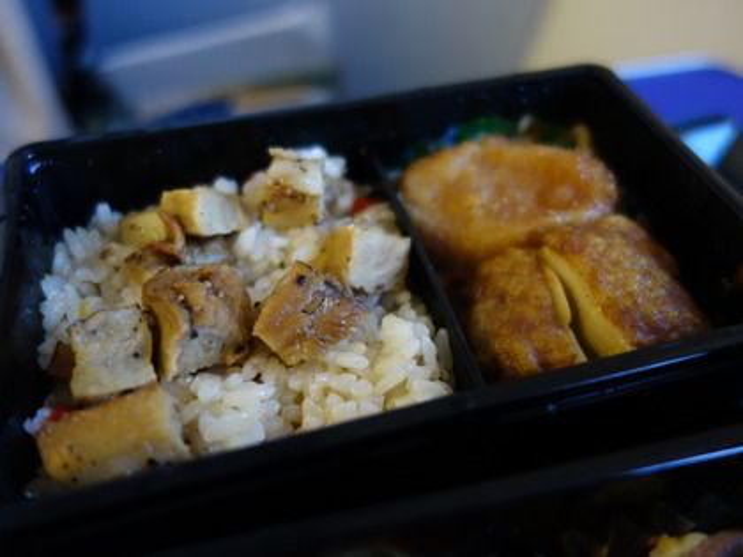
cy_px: 278
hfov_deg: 63.4
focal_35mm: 28
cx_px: 372
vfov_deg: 49.7
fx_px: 601
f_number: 1.8
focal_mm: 10.4
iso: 640
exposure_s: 1/30
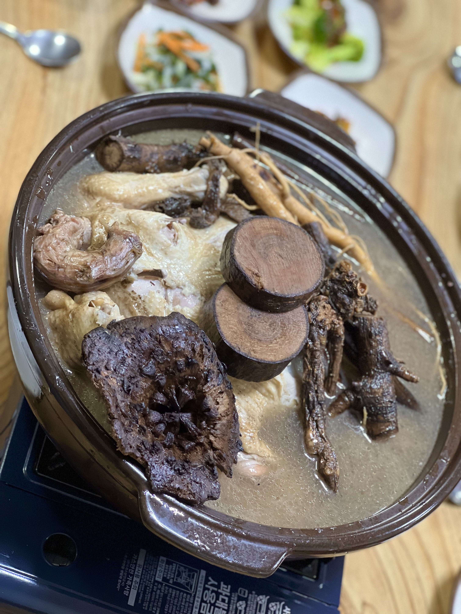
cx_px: 230
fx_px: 1367
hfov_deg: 19.1
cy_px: 307
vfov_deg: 25.3
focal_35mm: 77
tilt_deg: -49.0
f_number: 2.8
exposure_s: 1/40
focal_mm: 9
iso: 400
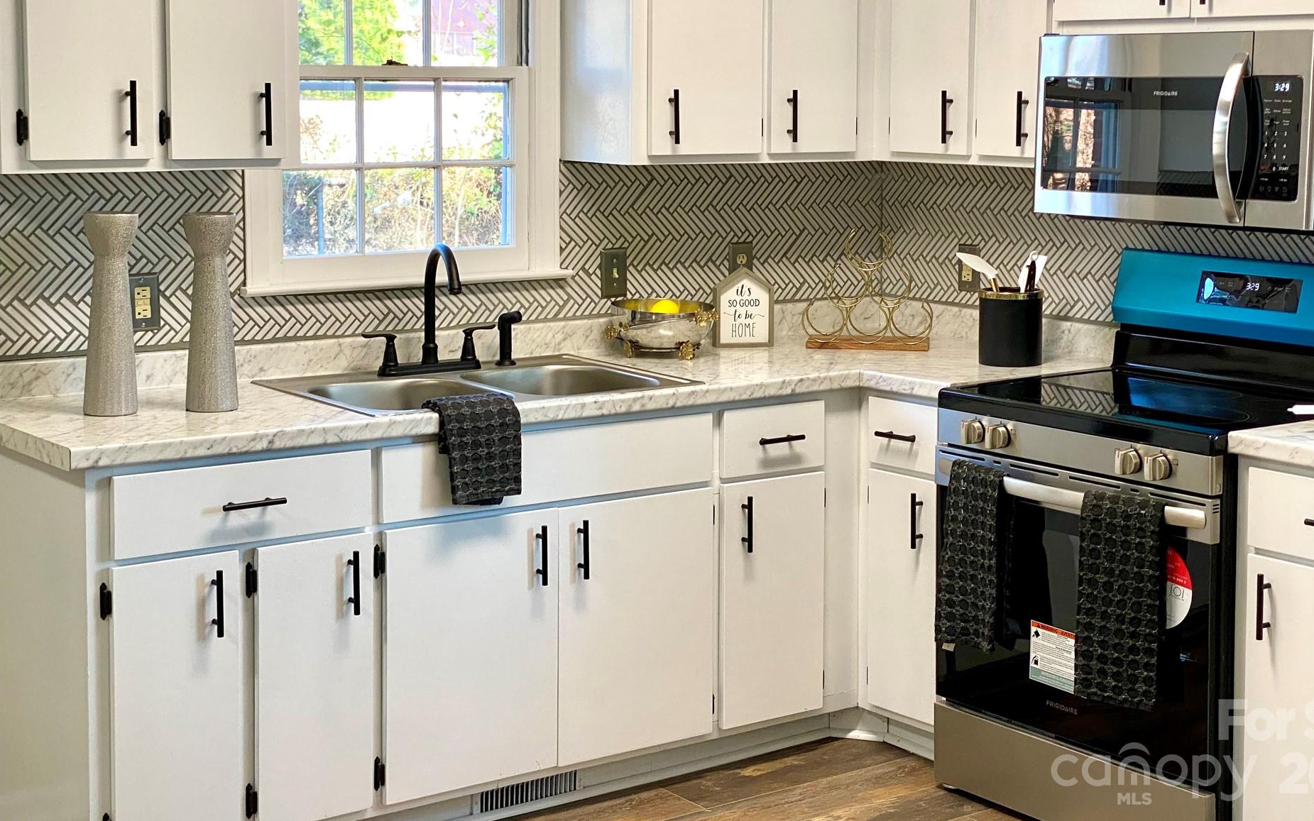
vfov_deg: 21.2
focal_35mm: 61
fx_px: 2185
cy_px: 287
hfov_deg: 33.4
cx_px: 726
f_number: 2
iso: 80
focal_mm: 6
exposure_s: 1/60
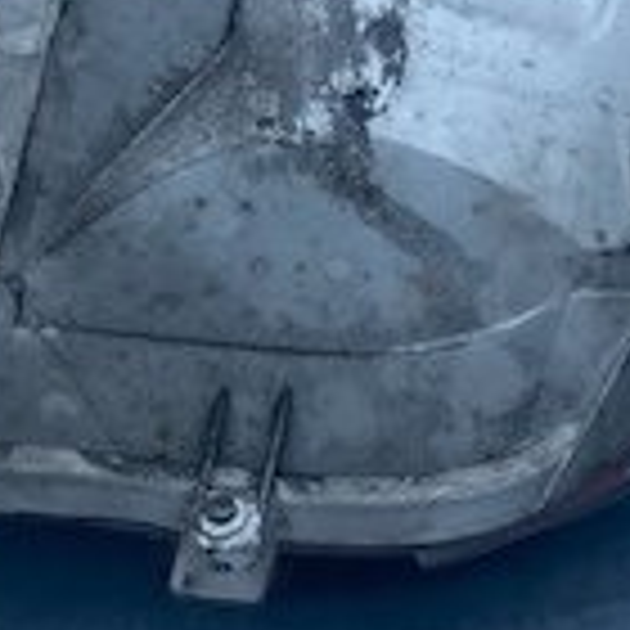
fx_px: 2162
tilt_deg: -52.0
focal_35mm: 105
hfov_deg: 16.6
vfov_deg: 16.4
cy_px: 76
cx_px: 292
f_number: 1.8
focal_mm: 4.25
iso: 32
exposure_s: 1/1082
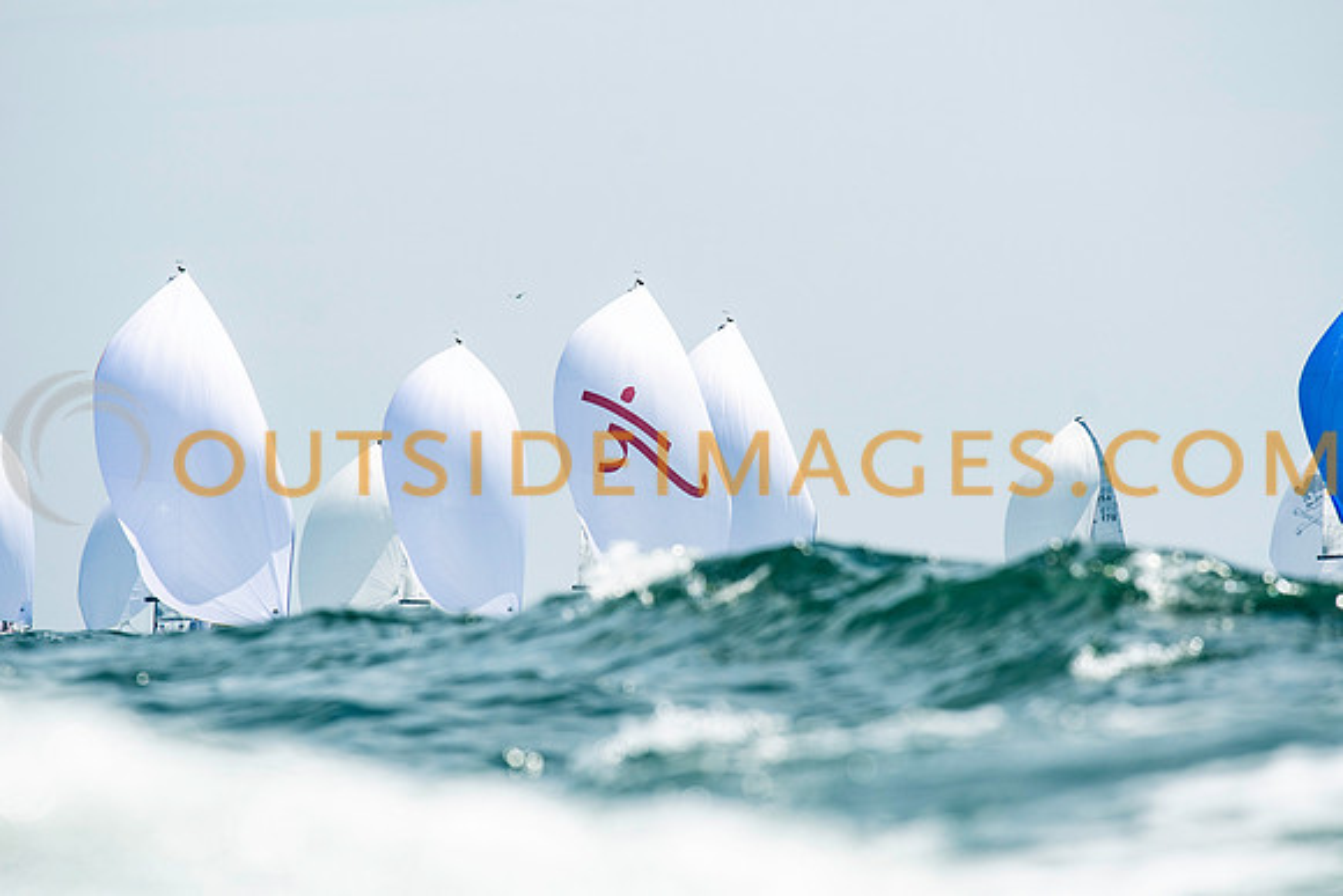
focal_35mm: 450
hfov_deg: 4.6
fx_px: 16791
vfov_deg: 3.1
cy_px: 448
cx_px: 672
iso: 200
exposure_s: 1/1600
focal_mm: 300
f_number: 5.6
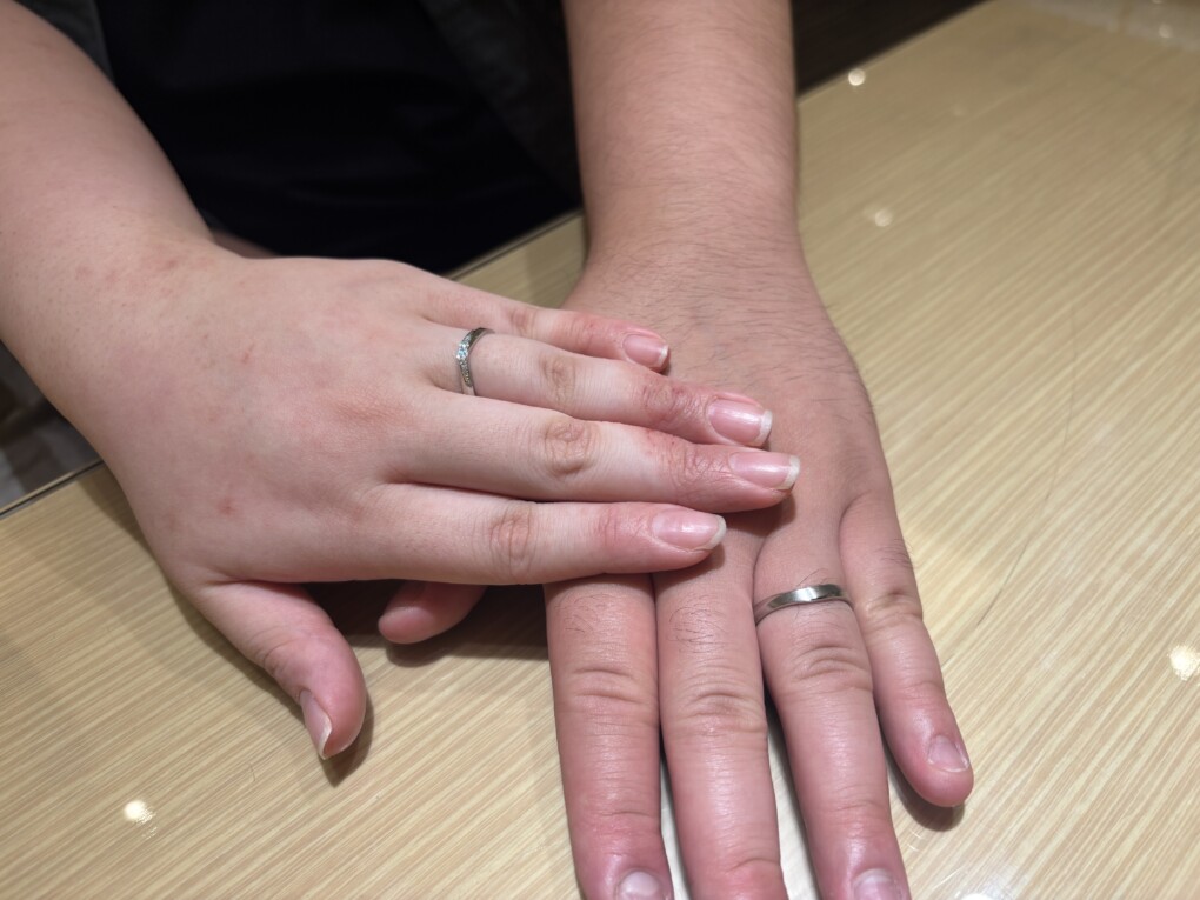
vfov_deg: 53.1
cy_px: 450
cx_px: 600
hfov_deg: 67.3
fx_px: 901
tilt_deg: -45.2
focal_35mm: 26
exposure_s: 1/127
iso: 32
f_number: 1.6
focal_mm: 5.96
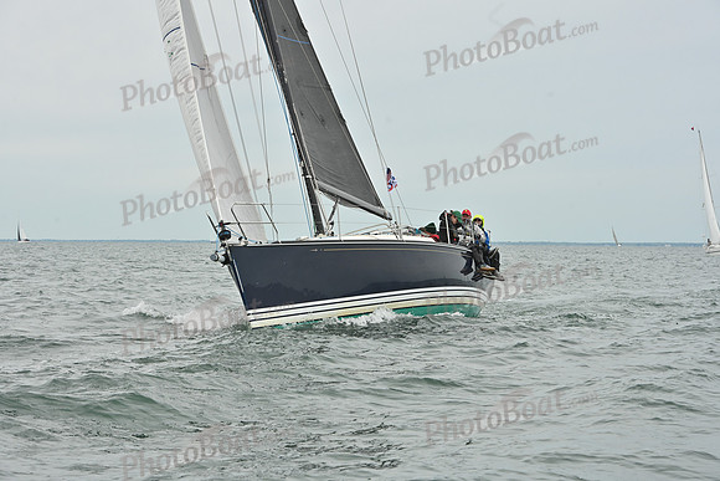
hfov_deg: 19.5
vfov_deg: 13.0
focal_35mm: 105
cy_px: 240
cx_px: 360
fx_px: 2100
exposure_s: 1/1000
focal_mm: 105
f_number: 11
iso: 320
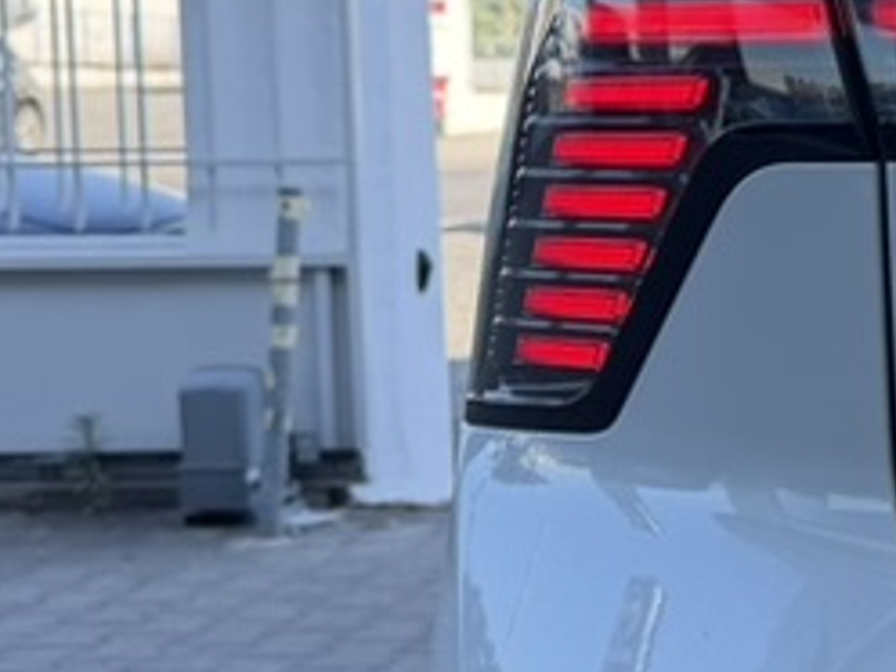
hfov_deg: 18.5
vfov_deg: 14.9
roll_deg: +1.4
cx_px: 1142
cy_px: 257
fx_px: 2563
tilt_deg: -4.8
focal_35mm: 99
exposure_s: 1/1437
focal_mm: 6.76
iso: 100
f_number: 1.78
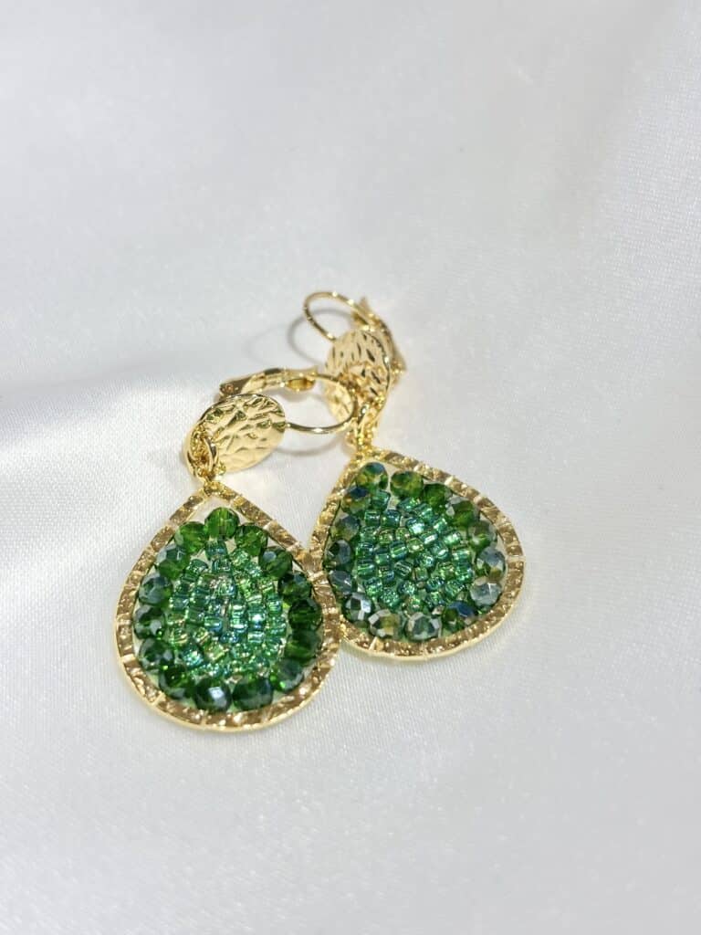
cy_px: 468
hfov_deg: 28.0
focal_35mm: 52
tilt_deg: -36.6
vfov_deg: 36.8
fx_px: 1404
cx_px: 350
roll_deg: +5.2
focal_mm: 5.96
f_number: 1.6
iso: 32
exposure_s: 1/240
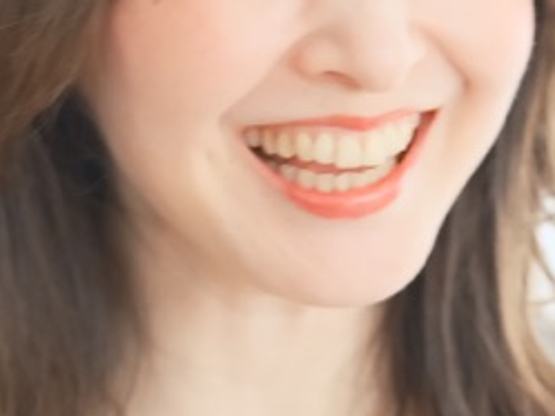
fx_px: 10074
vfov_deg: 2.4
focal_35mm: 628
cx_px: 357
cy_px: 363
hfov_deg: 3.2
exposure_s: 1/160
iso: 2000
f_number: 2.8
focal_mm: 110
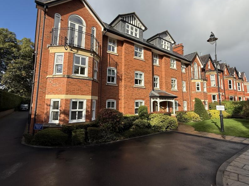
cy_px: 86
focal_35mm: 18
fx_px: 129
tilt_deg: +6.9
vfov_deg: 71.5
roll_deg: -1.0
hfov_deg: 87.7
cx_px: 130
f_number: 2.2
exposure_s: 1/1497
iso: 50
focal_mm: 2.22
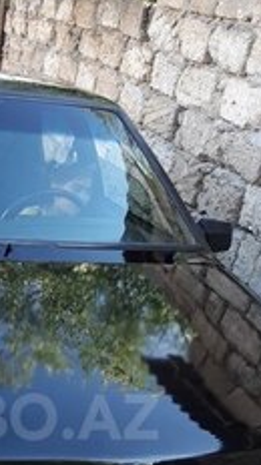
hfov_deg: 18.6
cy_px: 417
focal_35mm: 63
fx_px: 777
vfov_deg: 31.8
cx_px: 4
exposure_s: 1/103
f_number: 1.7
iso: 40
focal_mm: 3.71
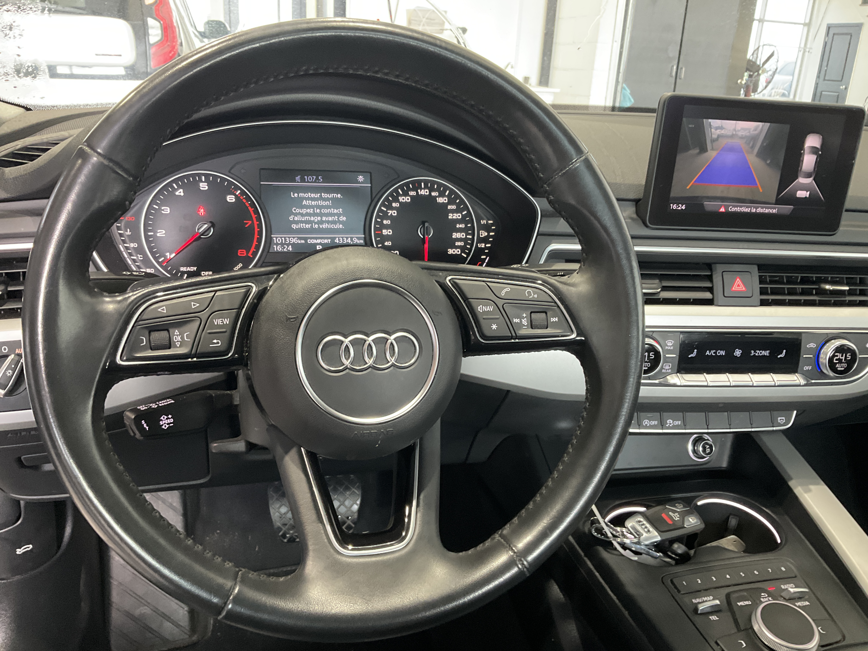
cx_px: 434
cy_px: 326
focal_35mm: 29
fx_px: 727
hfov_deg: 61.7
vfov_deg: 48.2
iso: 250
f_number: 1.8
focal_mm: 3
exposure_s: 1/40
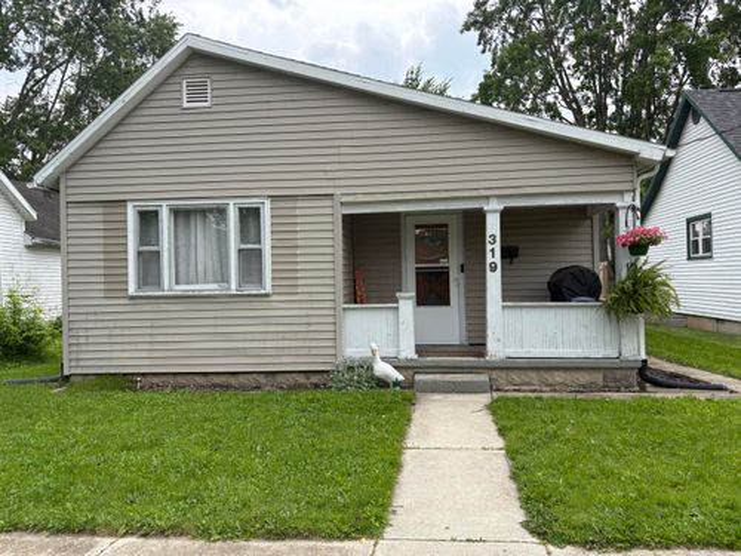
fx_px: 557
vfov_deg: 53.1
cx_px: 370
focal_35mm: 26
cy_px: 278
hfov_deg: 67.3
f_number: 1.6
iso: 64
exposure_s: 1/1751
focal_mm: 5.96
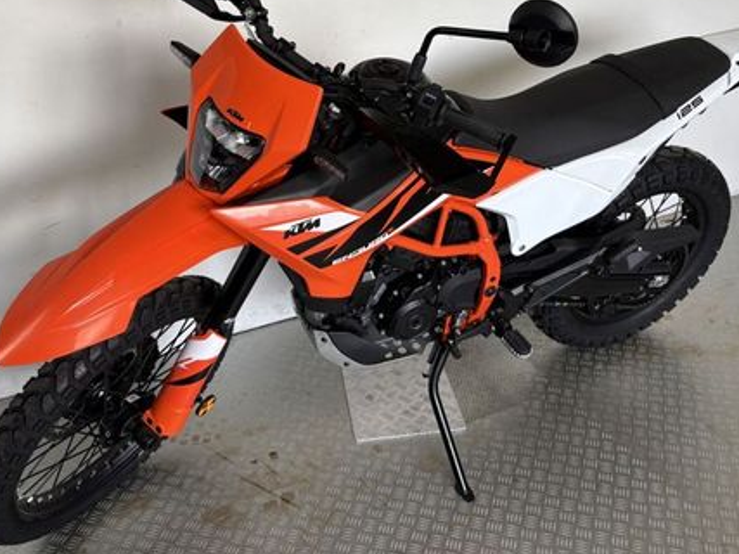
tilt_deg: -22.7
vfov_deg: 36.3
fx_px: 832
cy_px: 168
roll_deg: +1.2
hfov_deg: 47.9
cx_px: 365
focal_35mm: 39
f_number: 1.6
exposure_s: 1/100
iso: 50
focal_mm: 5.96
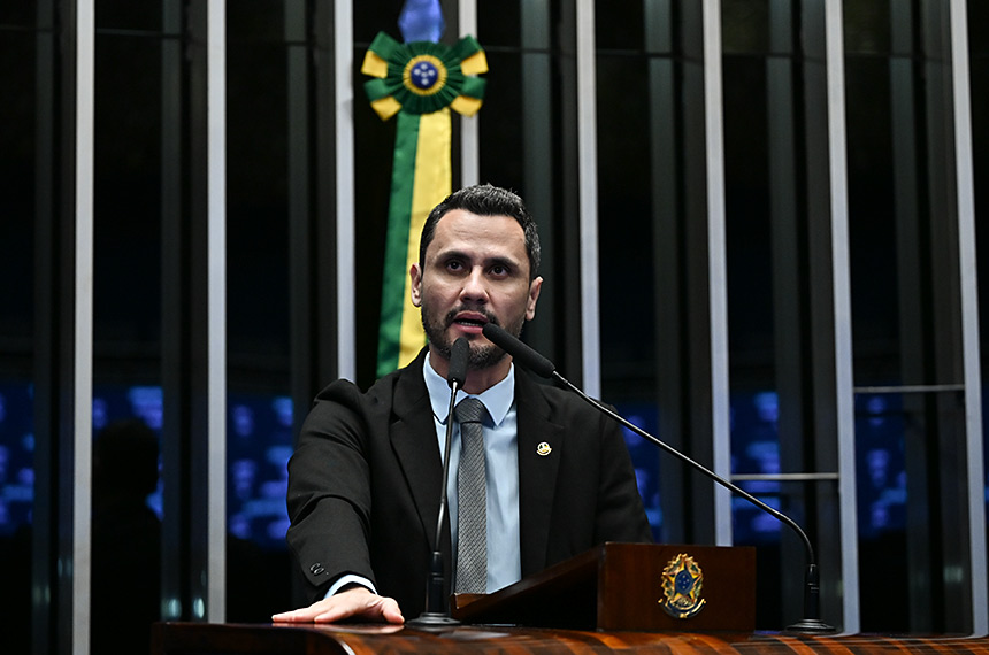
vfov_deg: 16.4
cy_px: 328
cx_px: 494
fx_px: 2276
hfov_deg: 24.5
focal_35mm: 83
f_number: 2.8
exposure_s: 1/250
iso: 2000
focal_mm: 83
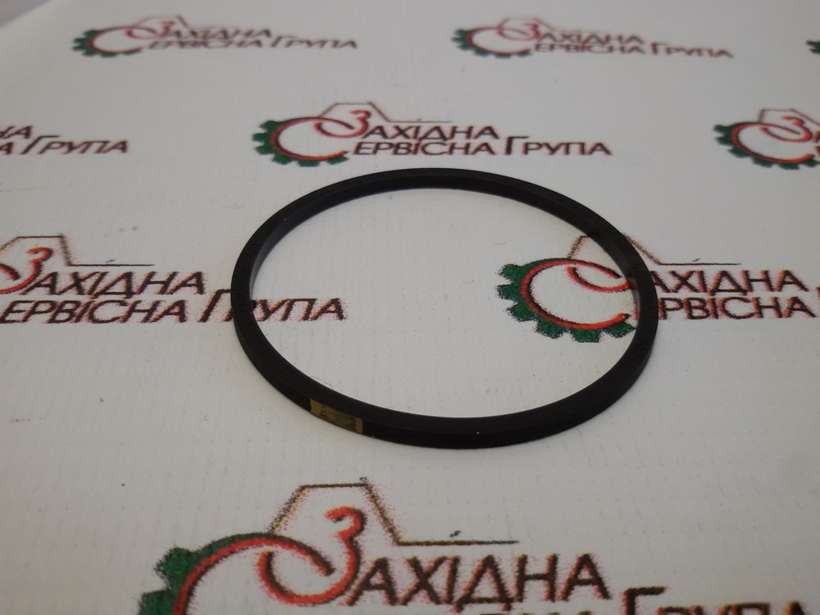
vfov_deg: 45.4
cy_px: 308
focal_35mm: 31
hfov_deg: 58.4
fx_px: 734
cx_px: 410
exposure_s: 1/100
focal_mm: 2.93
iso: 40
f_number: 2.4
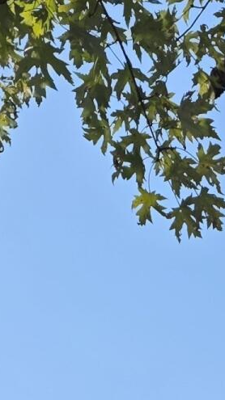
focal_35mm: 152
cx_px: 354
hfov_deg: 7.8
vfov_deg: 12.0
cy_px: 882
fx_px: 1614
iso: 80
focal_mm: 6.3
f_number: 1.7
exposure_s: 1/5296
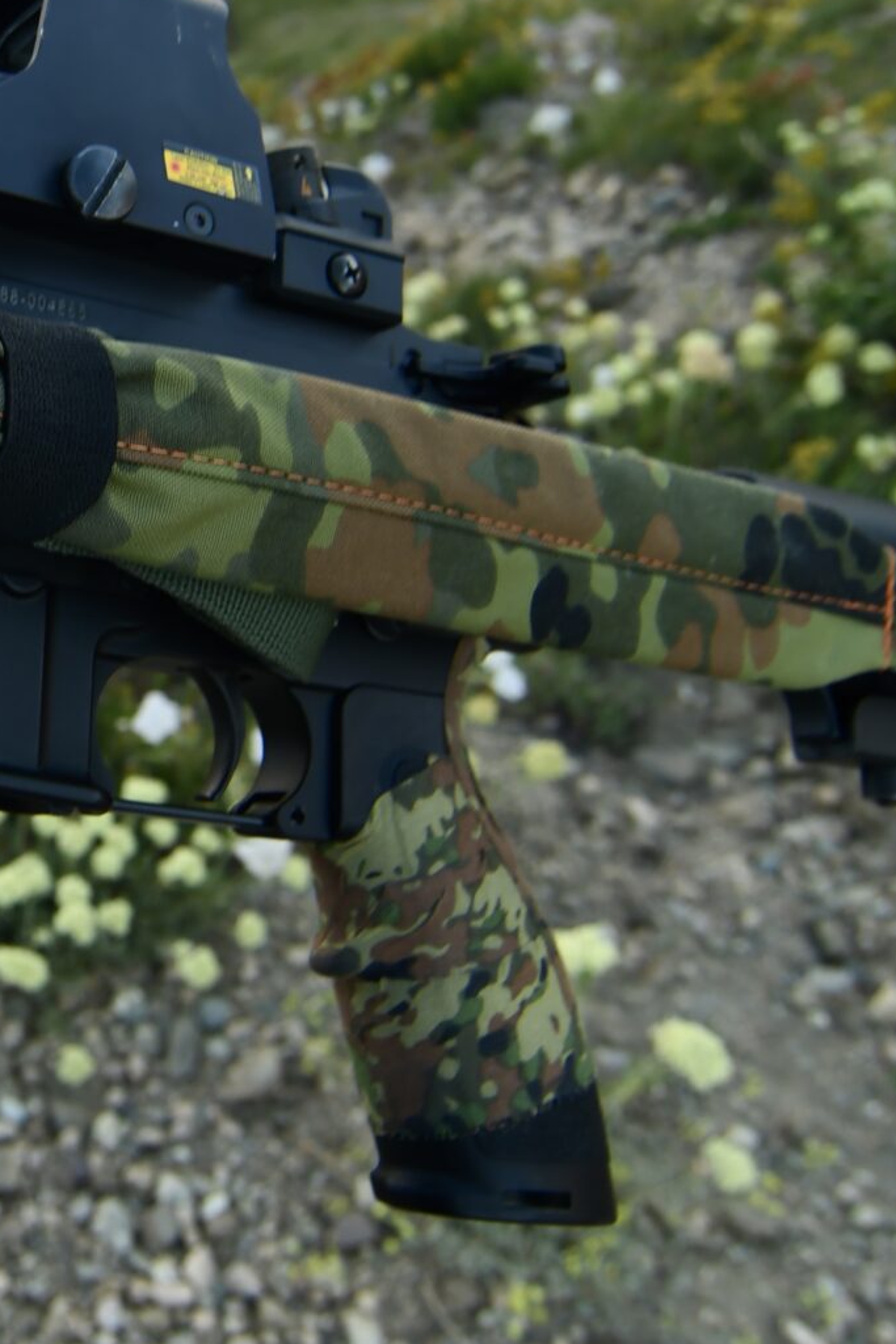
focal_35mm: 45
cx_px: -190
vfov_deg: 43.0
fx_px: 1679
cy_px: 444
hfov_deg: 26.4
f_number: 4.5
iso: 63
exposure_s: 1/50
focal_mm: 12
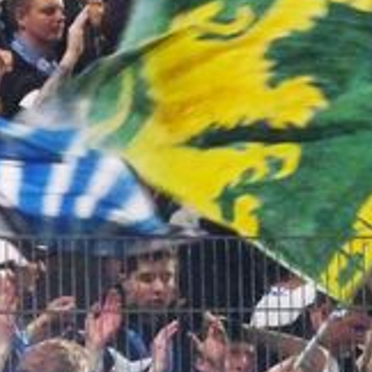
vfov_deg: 2.7
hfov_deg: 2.7
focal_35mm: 650
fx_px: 7903
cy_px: 52
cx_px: 588
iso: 800
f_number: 3.7
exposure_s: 1/125
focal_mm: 37.1
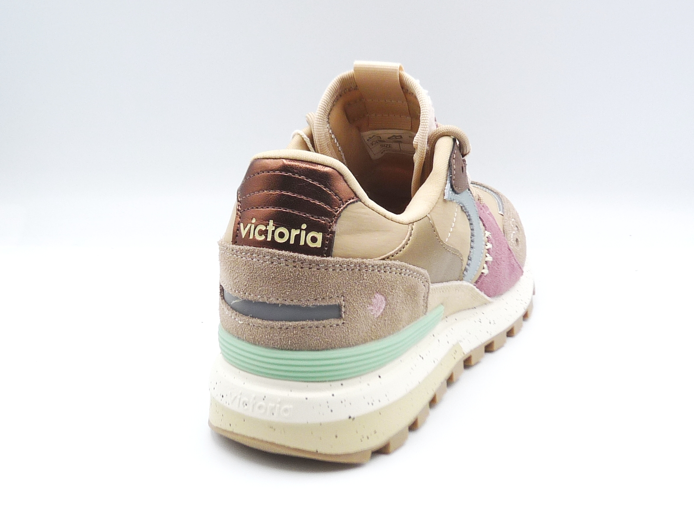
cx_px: 347
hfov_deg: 38.9
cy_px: 260
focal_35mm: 49
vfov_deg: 29.7
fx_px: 982
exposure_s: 1/200
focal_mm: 4.9
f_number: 4
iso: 100
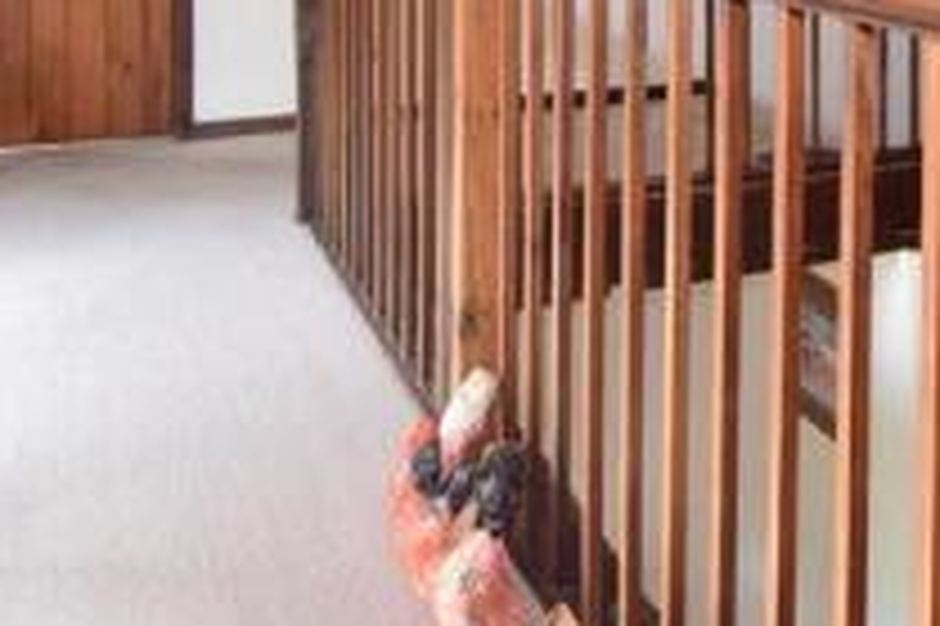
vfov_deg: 24.5
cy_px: -214
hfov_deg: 41.4
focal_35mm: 47
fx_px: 1226
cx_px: 634
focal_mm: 10
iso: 400
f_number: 7.1
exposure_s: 1/20
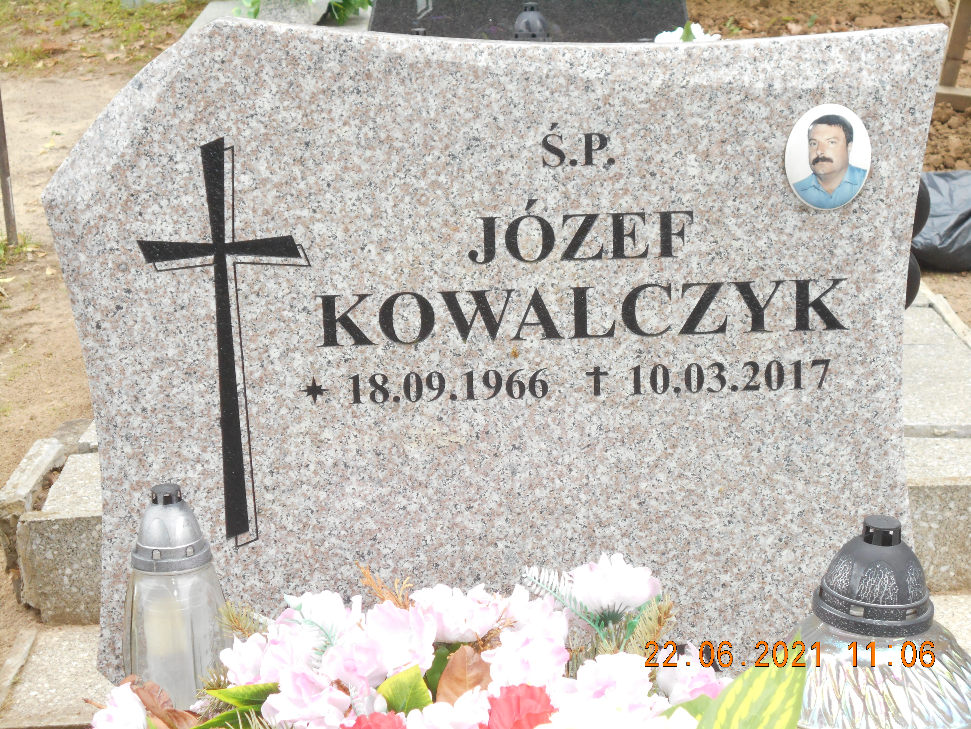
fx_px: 2132
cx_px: 486
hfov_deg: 25.7
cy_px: 364
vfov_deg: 19.4
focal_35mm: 76
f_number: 5.8
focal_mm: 13.5
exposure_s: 1/60
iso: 200
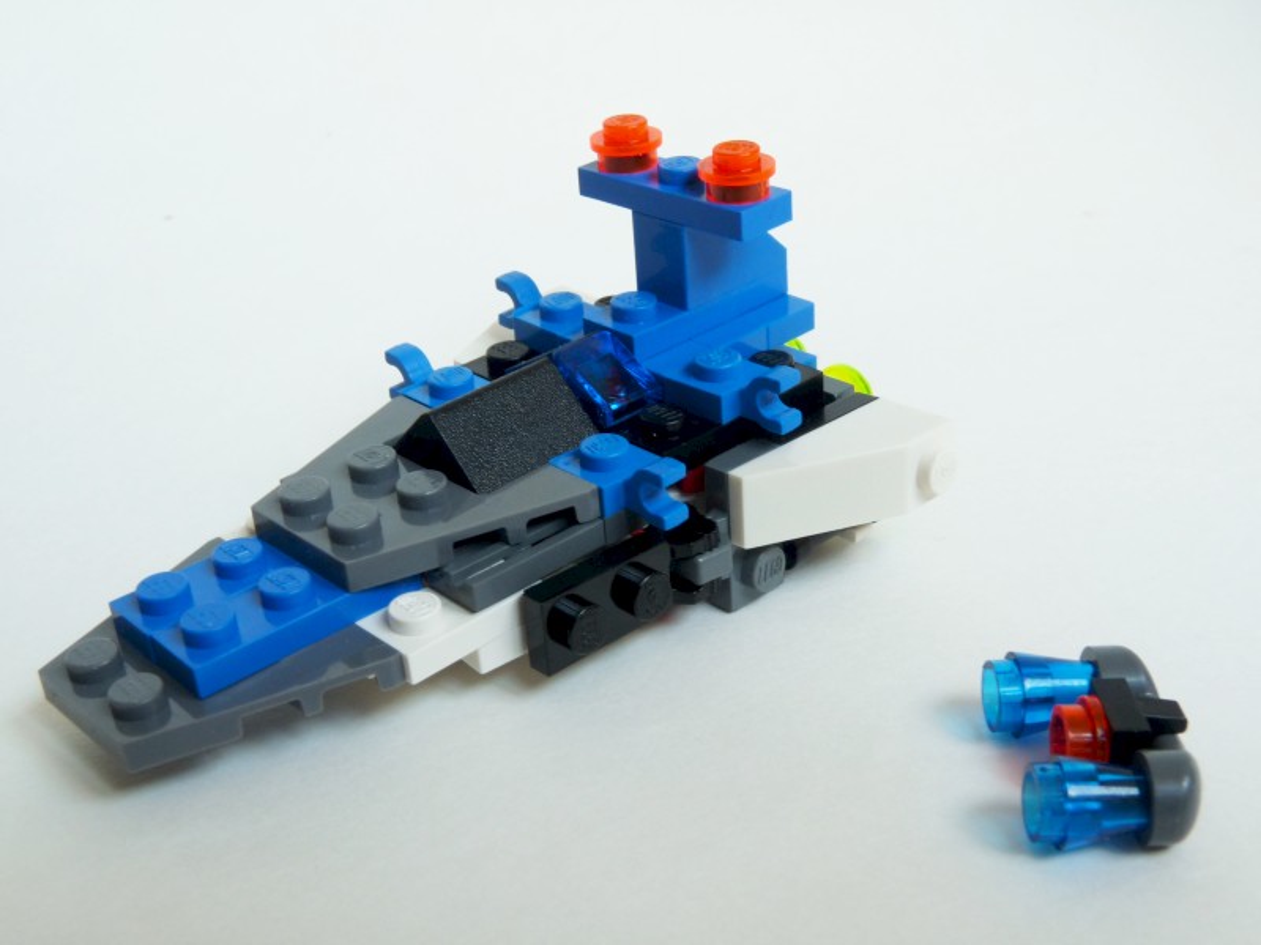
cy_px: 472
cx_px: 630
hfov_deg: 42.1
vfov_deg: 32.2
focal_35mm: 45
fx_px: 1639
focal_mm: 8
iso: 100
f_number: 6.3
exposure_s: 1/40
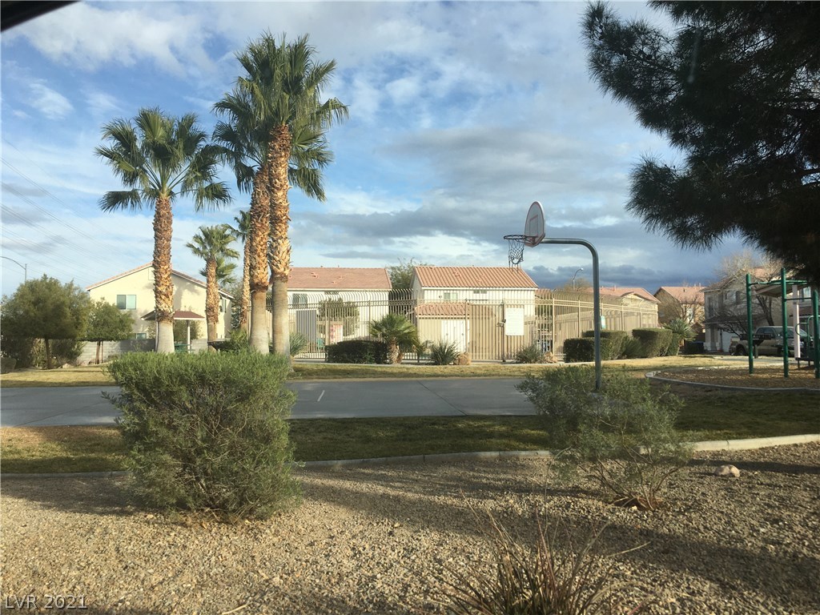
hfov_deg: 61.7
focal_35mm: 29
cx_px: 410
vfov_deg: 48.2
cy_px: 308
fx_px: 687
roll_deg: -0.9
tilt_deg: +2.7
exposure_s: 1/938
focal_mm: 4.15
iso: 25
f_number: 2.2
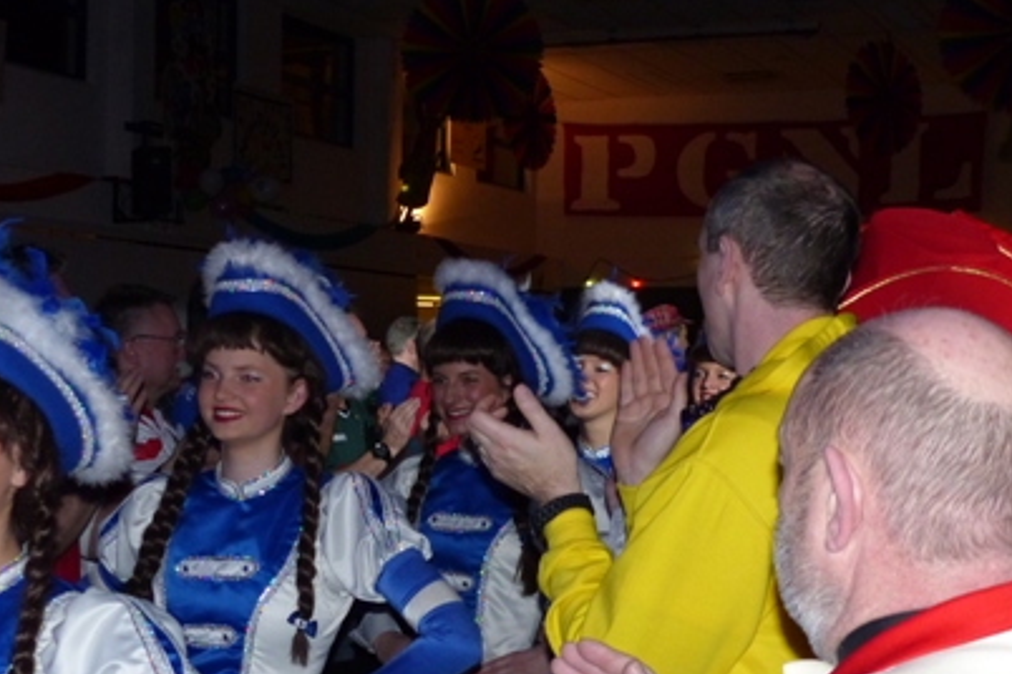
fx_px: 1855
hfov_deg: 30.3
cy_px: 423
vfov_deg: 20.6
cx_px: 360
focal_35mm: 66
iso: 400
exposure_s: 1/80
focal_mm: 8.7
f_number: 2.8
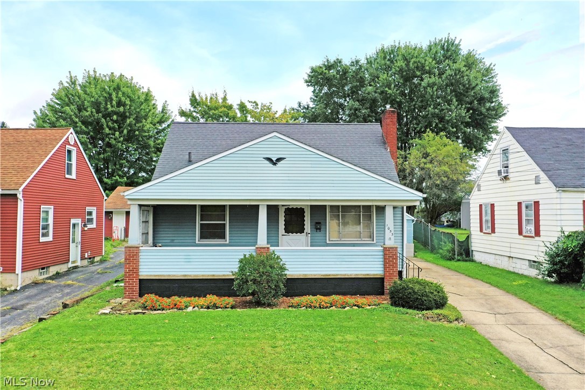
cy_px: 195
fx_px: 455
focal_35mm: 28
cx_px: 292
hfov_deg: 65.5
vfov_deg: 46.4
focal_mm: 10.26
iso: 100
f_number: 5.6
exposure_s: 1/500
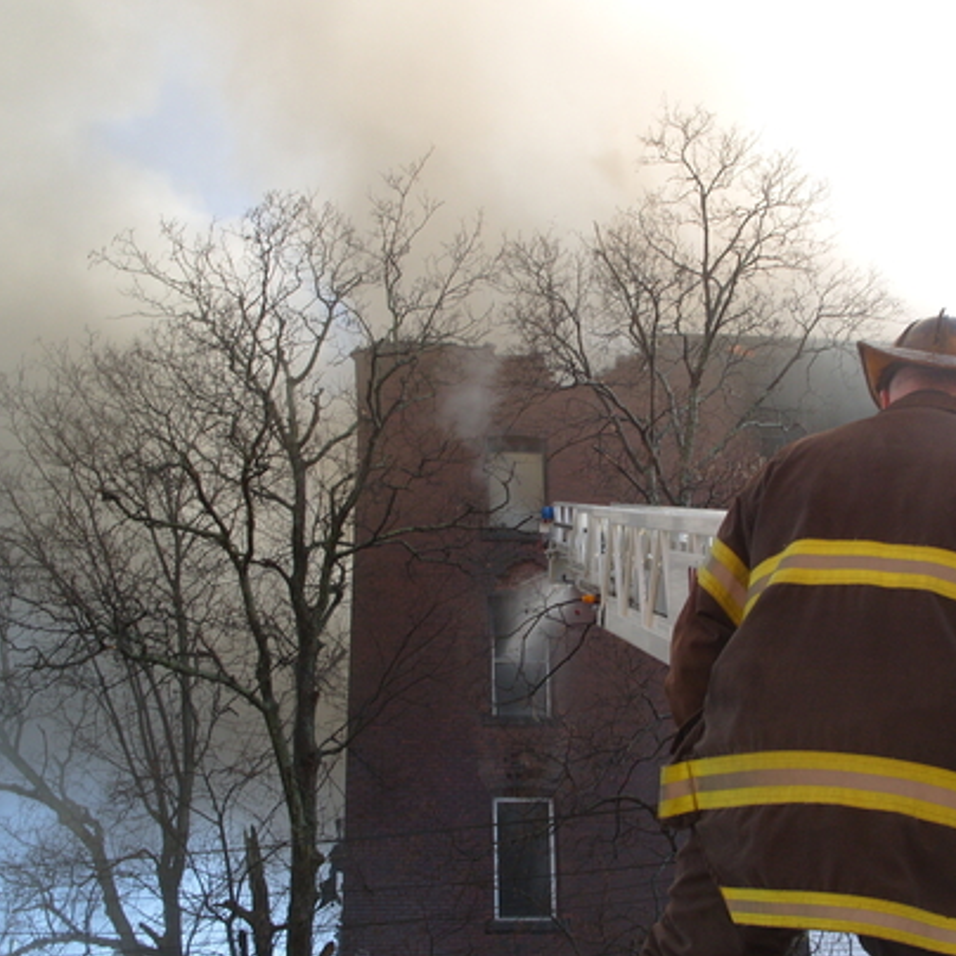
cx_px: 580
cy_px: 469
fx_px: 1531
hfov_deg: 34.5
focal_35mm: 49
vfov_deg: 34.7
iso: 80
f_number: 4.4
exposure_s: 1/180
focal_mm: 7.8
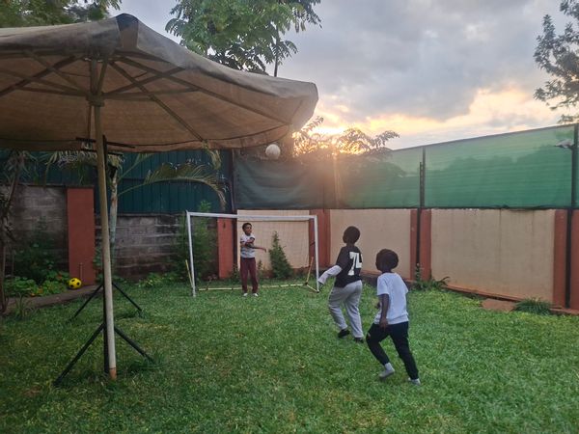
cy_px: 217
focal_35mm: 23
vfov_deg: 58.9
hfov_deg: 73.9
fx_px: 385
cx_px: 290
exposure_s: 1/139
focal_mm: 5.54
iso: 50
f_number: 1.8
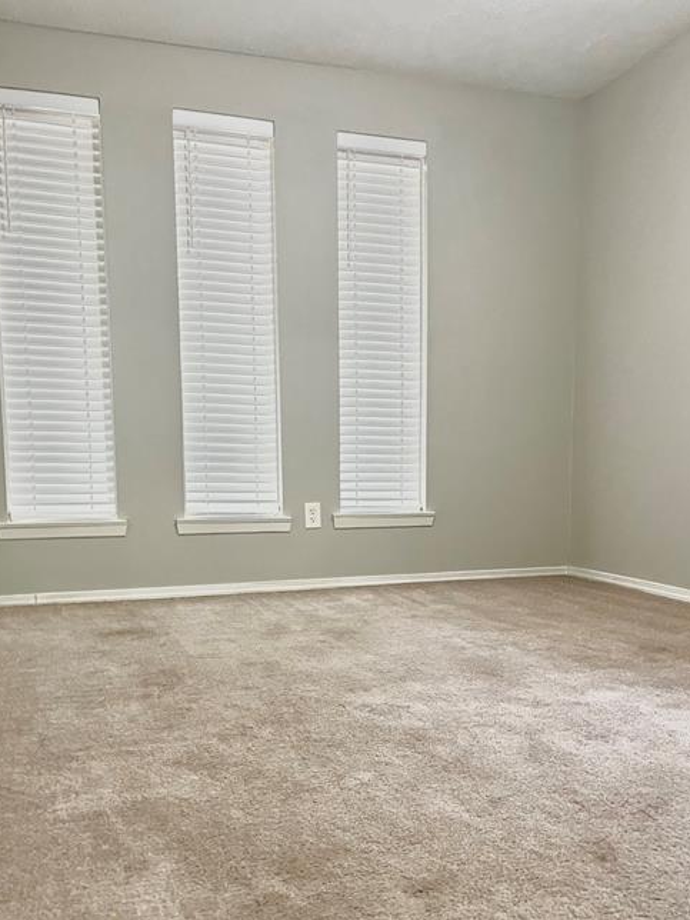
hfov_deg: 45.4
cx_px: 356
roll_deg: +1.2
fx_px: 824
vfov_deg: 58.0
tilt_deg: -5.8
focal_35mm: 31
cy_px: 537
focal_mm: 5.1
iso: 320
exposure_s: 1/60
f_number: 1.6
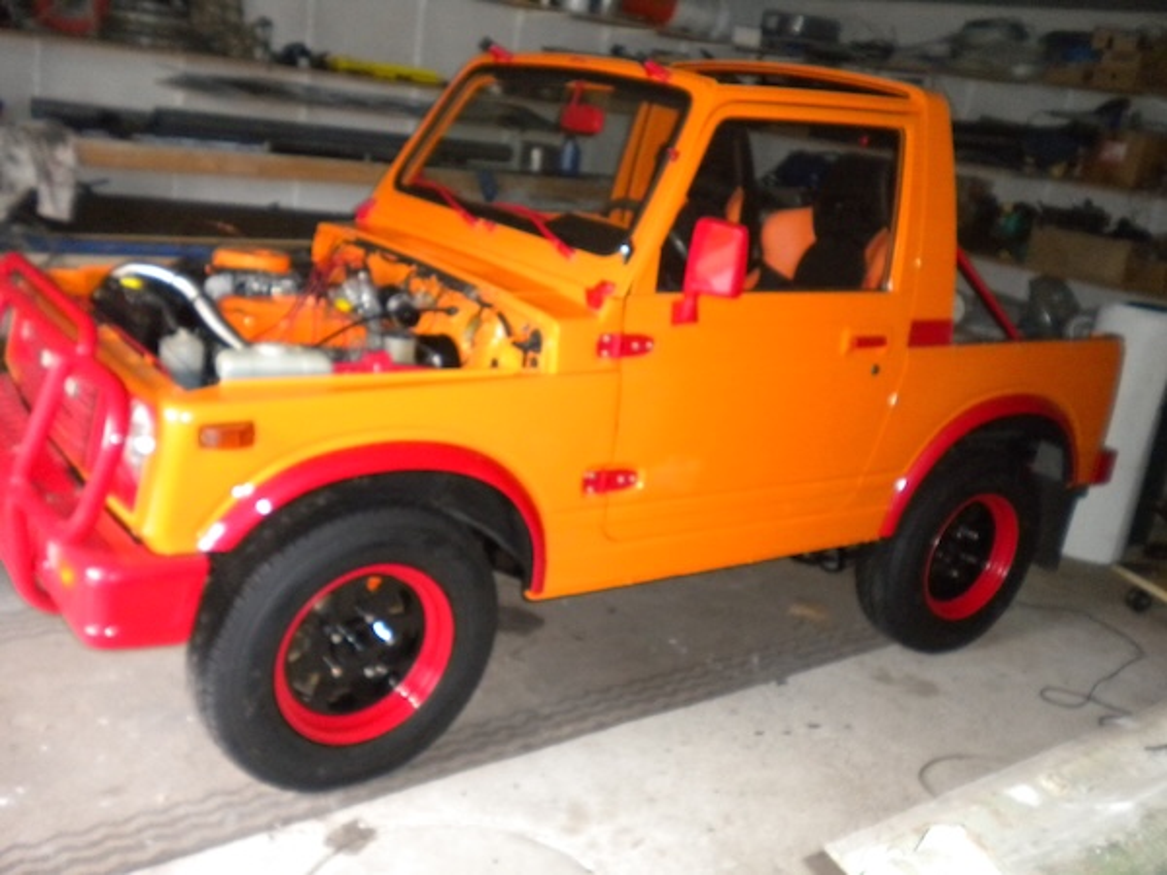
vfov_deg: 40.7
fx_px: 1180
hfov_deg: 52.6
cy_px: 438
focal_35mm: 35
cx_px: 584
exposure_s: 1/30
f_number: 3.1
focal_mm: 6.3
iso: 474
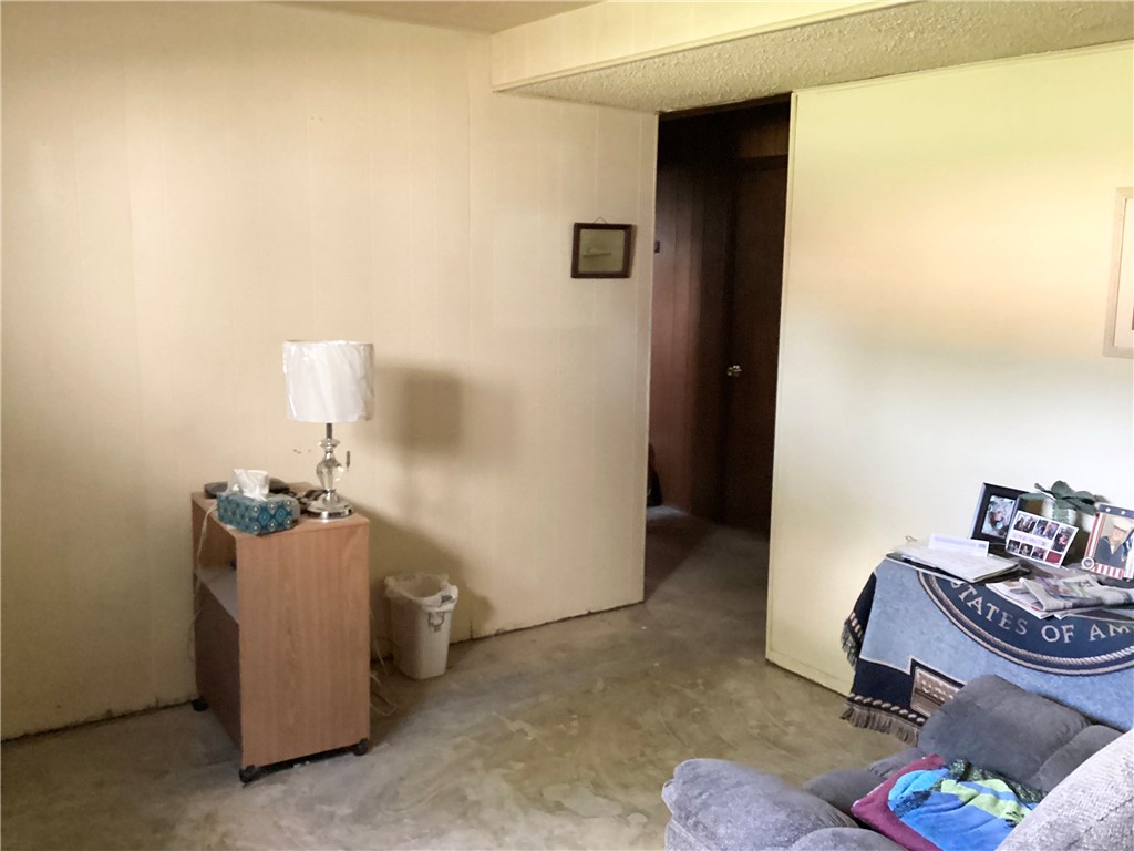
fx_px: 1016
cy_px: 426
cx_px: 567
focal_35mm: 31
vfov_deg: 45.4
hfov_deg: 58.4
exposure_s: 1/24
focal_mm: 3.3
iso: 640
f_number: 2.4
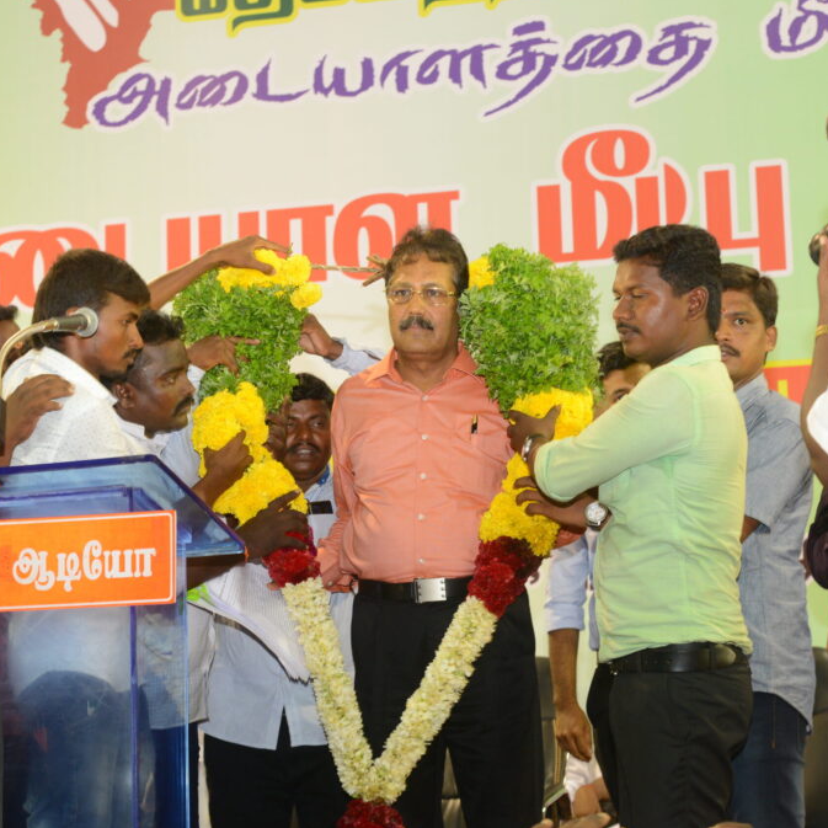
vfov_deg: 20.6
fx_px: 2273
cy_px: 415
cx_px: 422
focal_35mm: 84
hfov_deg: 20.6
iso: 1250
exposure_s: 1/60
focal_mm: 65
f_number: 5.6
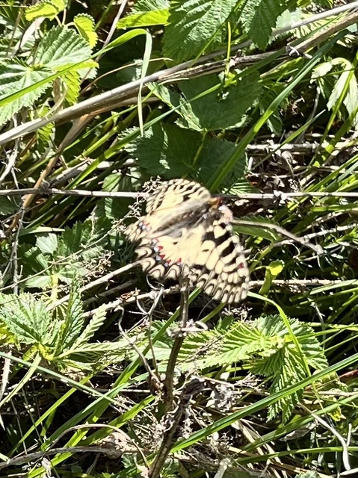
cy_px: 239
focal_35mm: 26
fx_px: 359
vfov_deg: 67.3
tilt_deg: -53.7
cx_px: 179
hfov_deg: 53.0
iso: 50
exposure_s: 1/928
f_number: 1.6
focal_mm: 5.1
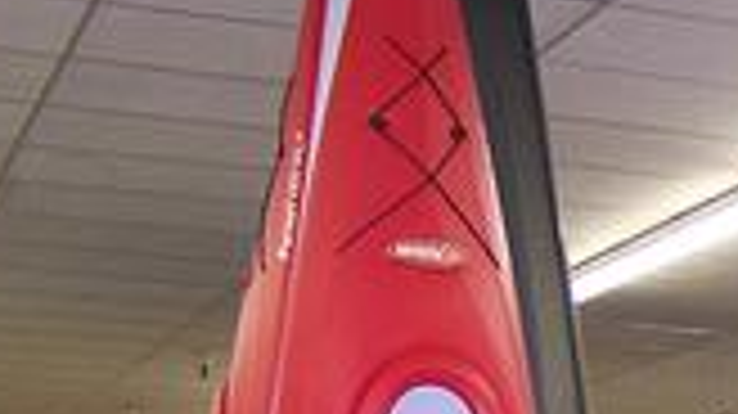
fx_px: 2308
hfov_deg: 17.2
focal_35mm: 118
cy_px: 644
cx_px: 916
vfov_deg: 9.9
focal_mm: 6.3
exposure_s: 1/60
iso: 140
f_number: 2.8
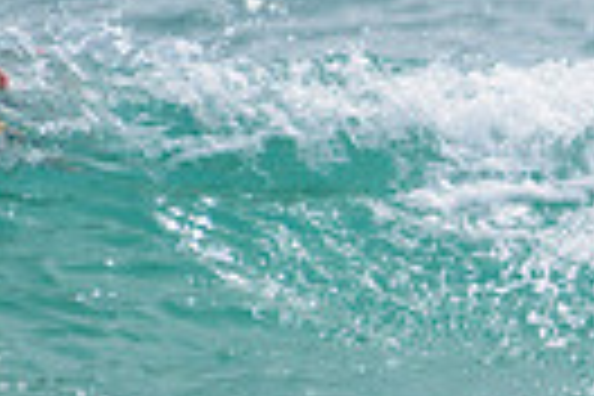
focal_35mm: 2192
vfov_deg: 0.6
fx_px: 36165
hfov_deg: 0.9
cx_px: 1264
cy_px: 254
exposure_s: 1/2000
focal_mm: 500
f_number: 5.6
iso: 180
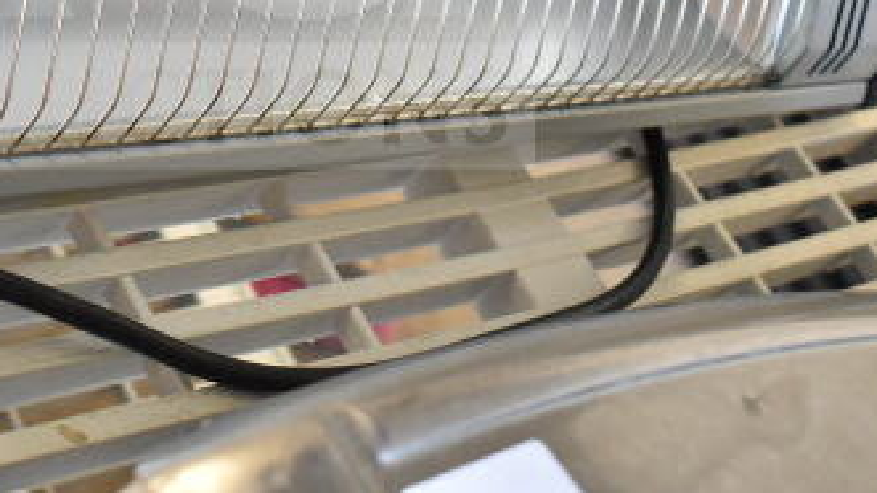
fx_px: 2023
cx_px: 236
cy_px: -41
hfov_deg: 24.2
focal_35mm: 87
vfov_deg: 13.6
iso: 1600
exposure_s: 1/80
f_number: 4.2
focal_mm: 30
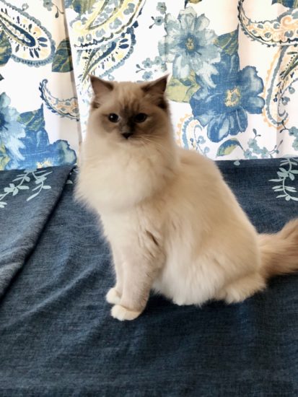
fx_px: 654
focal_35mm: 57
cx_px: 149
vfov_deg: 33.8
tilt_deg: -18.0
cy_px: 198
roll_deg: +3.3
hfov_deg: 25.7
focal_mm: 6.6
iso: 100
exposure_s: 1/60
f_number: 2.8
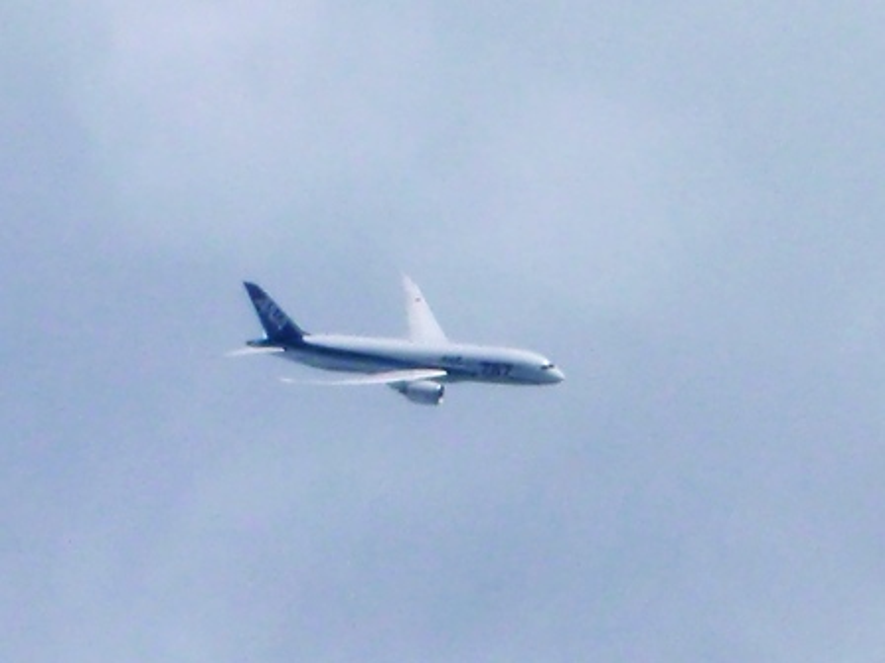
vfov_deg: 6.2
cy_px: 332
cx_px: 442
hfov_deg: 8.2
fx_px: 6136
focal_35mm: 240
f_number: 6.4
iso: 100
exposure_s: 1/1300
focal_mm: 21.5
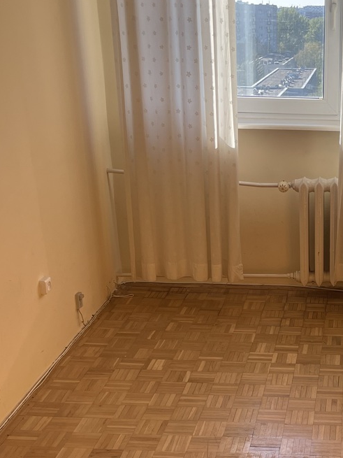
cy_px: 327
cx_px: 331
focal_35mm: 55
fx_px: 727
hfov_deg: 25.4
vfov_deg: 34.4
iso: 32
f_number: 1.6
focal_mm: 5.1
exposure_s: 1/584
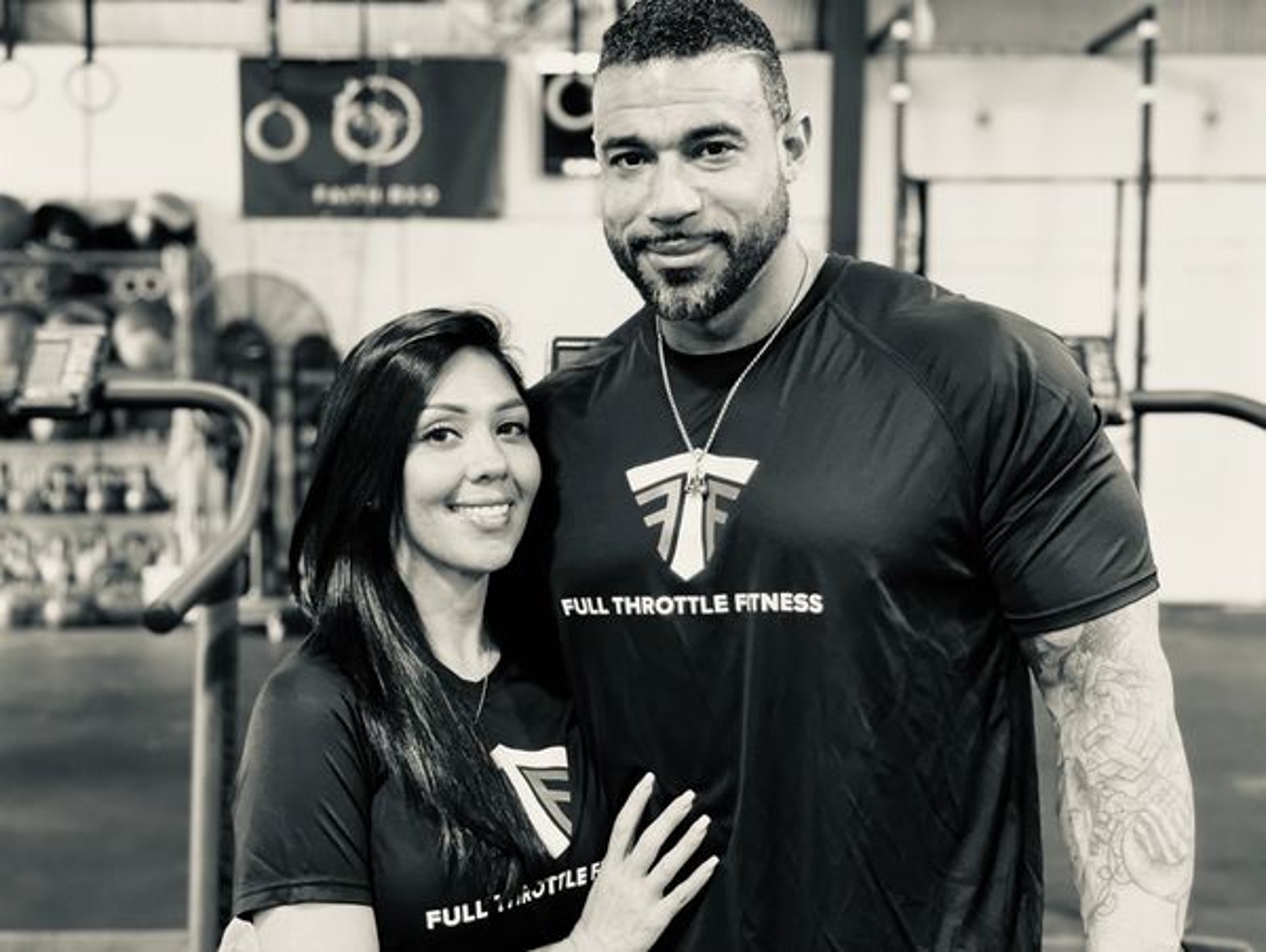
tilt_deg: -4.1
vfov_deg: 28.1
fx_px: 1903
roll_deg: +0.1
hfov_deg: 36.8
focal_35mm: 52
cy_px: 476
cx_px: 633
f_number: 2
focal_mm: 6
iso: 320
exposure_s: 1/40
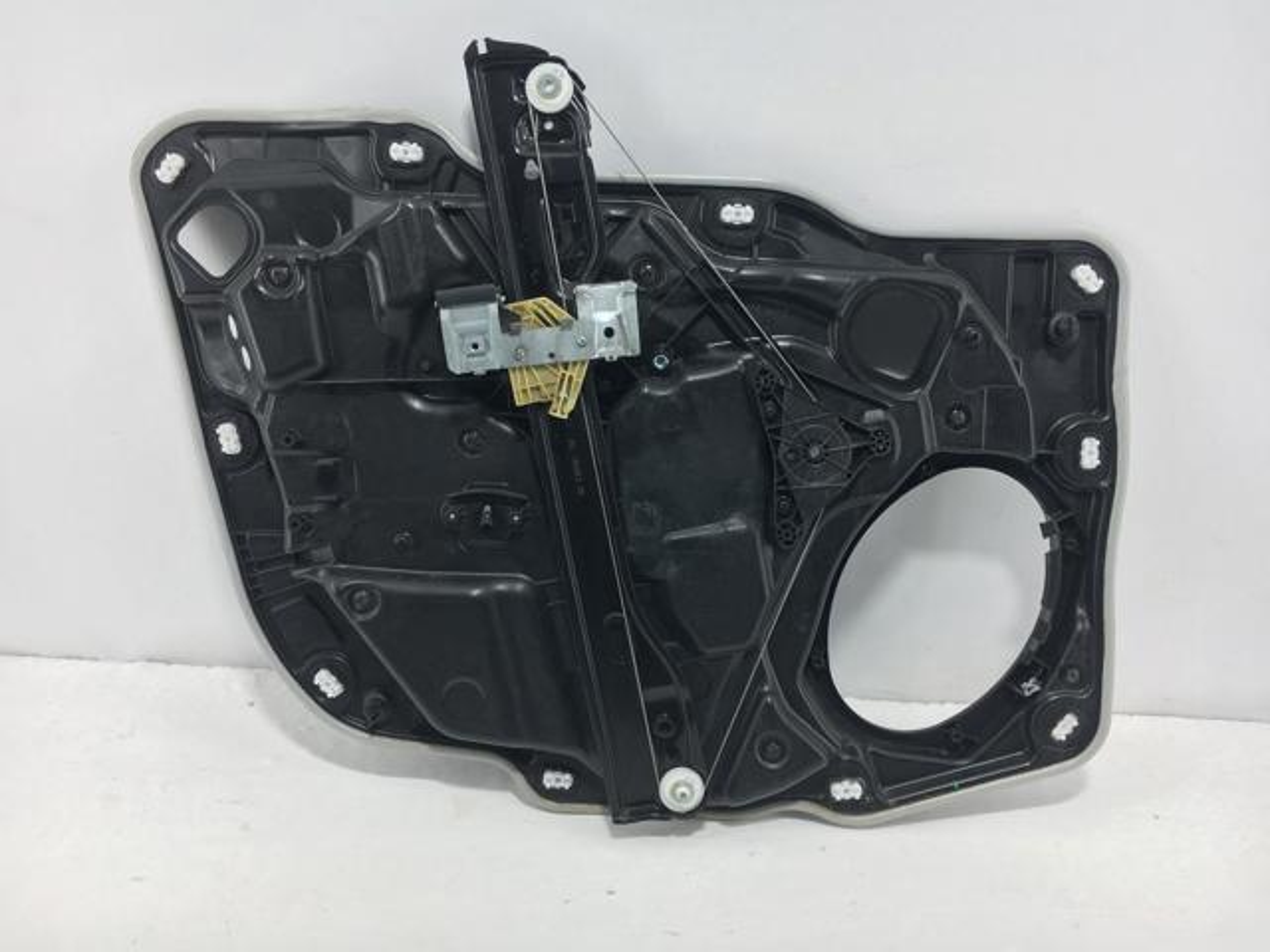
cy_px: 476
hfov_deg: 61.7
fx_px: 1064
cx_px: 635
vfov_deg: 48.2
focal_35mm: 29
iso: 25
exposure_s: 1/115
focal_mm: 4.15
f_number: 2.2
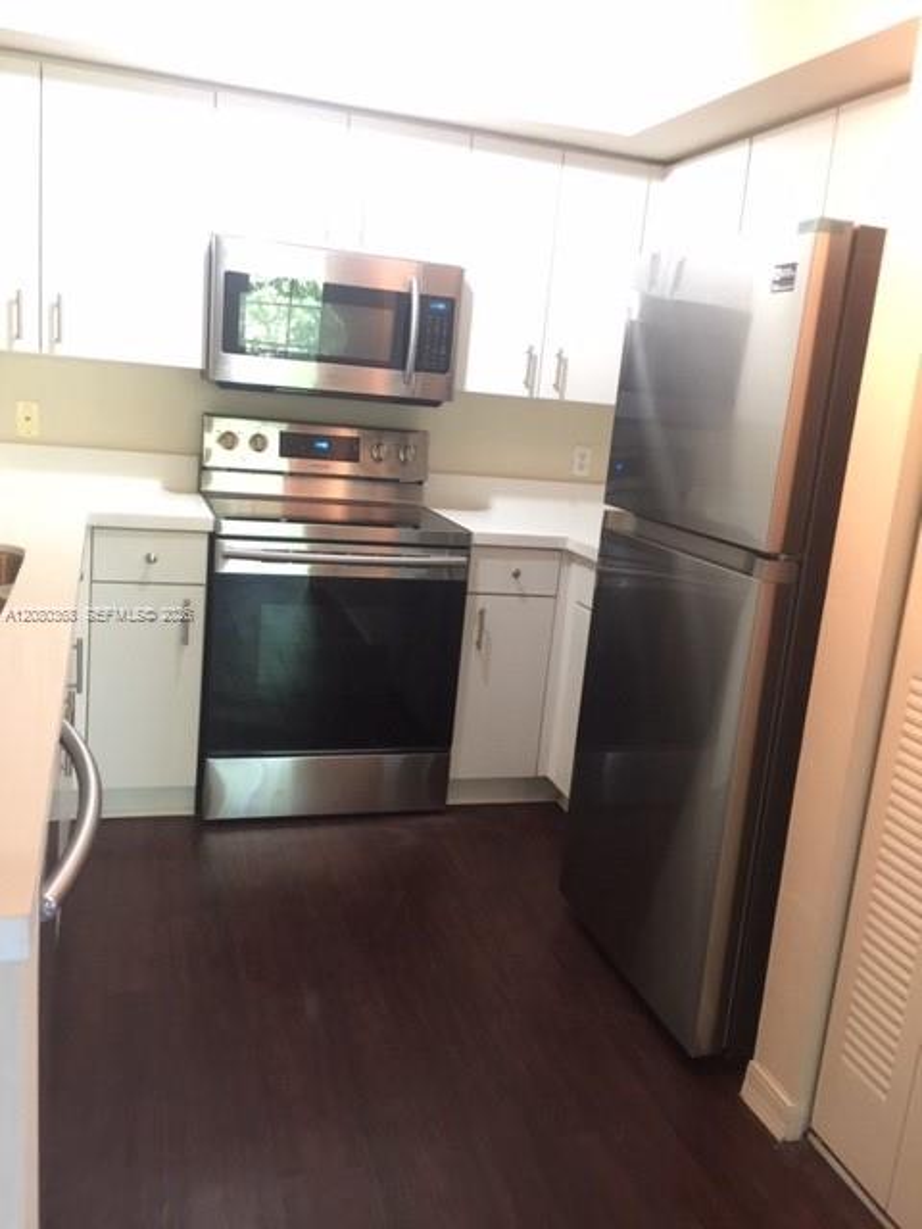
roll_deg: -3.3
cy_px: 614
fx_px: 1030
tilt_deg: -13.8
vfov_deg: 61.7
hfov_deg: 48.2
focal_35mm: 29
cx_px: 461
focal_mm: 4.15
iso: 125
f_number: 2.2
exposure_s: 1/10
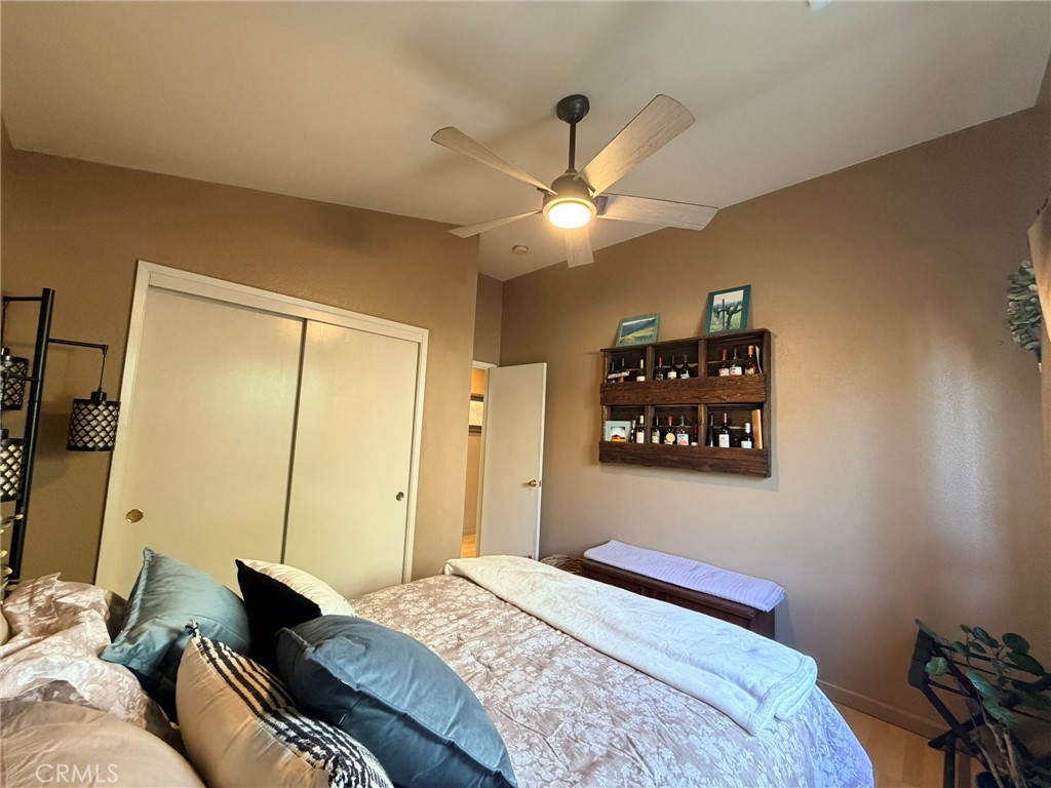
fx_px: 425
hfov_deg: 102.1
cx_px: 526
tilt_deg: +4.1
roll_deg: -1.9
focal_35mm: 14
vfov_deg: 85.7
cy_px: 394
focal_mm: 2.22
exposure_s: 1/60
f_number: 2.2
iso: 400
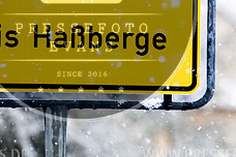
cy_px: 7
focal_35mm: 508
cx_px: 82
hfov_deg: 4.1
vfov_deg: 2.7
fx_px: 3330
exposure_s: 1/640
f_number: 4.5
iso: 160
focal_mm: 200
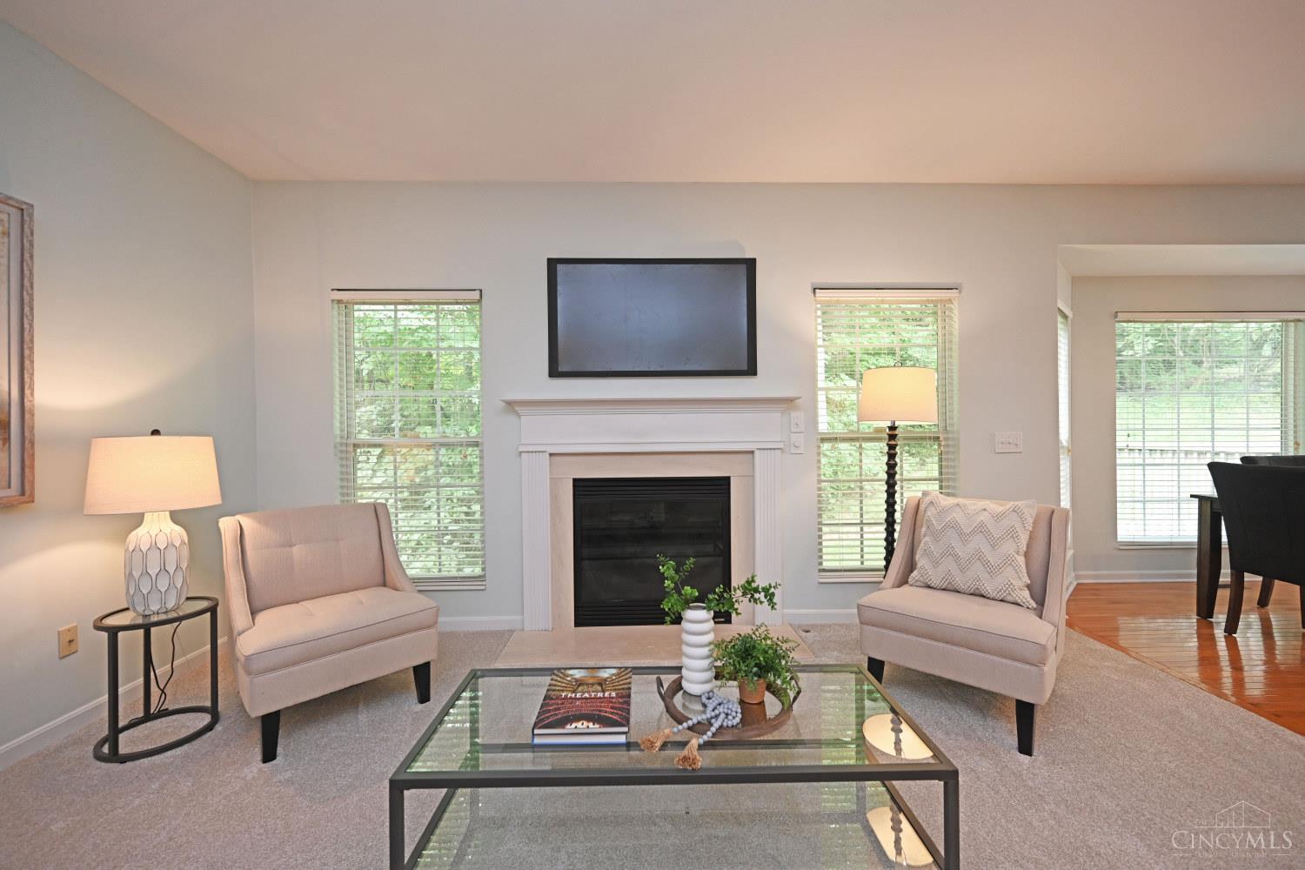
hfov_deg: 104.3
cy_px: 435
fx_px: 507
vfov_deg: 81.2
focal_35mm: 14
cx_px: 652
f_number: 4
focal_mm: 14
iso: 500
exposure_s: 1/60
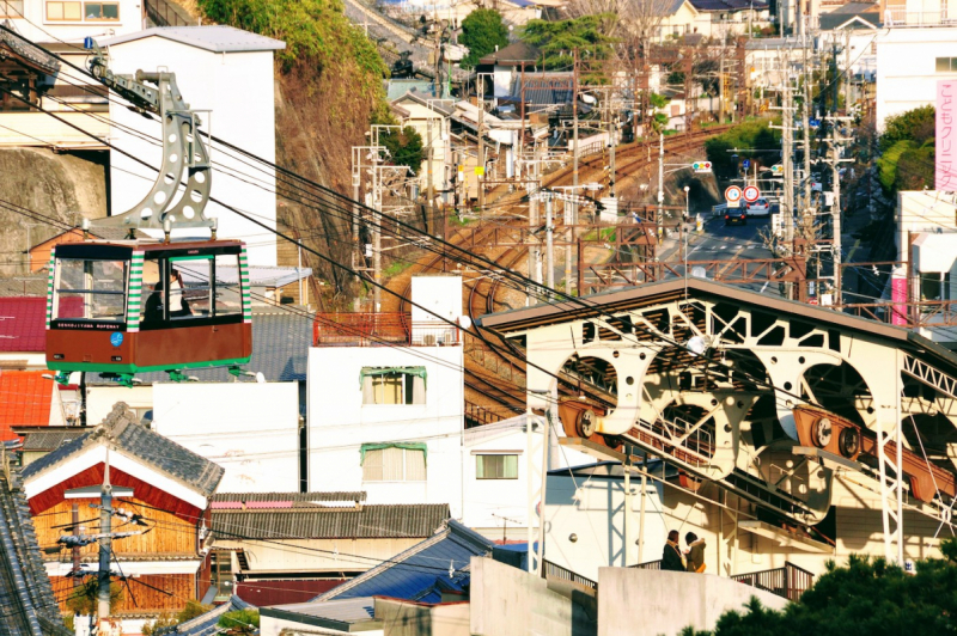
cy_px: 318
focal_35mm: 225
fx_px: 5976
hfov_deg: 9.2
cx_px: 478
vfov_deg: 6.1
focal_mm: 150
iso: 400
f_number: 11
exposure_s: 1/500
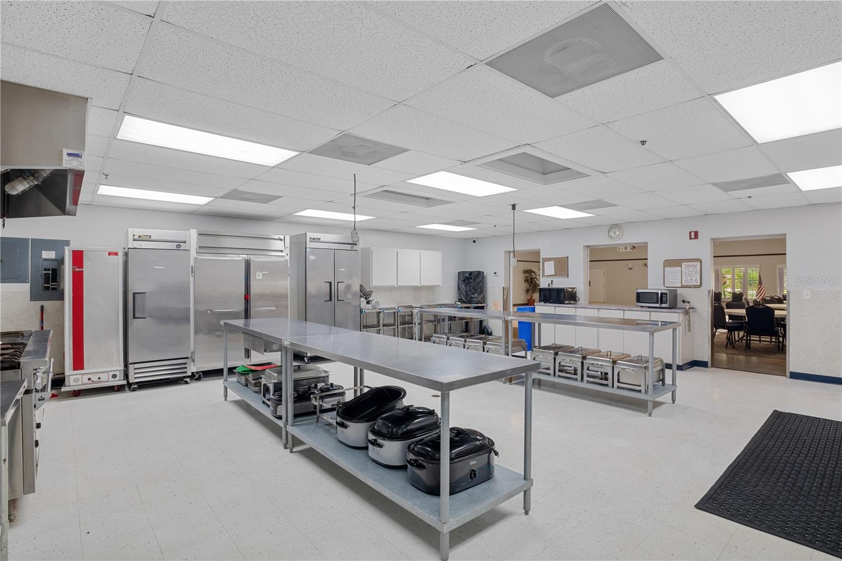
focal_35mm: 18
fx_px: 410
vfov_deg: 68.7
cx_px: 421
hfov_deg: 91.5
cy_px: 280
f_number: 8
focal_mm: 11.7
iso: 250
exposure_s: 1/2
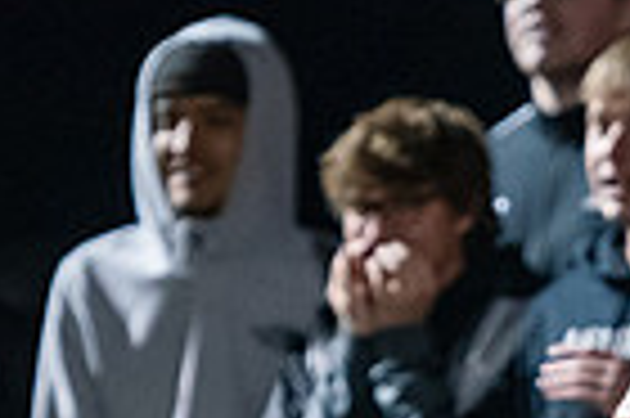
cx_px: 684
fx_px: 9771
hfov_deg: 3.7
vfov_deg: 2.4
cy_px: 609
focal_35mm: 559
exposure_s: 1/400
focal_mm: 135
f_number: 2.8
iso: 8000
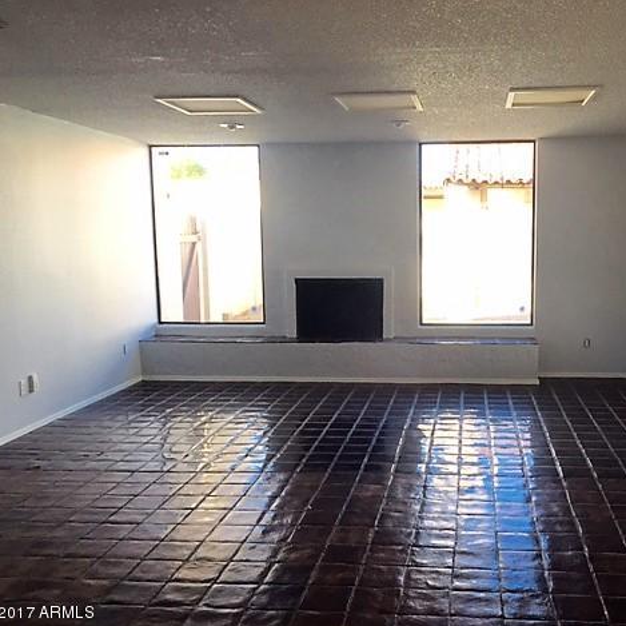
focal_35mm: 35
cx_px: 416
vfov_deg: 47.2
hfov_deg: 46.5
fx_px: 716
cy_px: 319
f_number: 2.2
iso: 50
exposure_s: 1/120
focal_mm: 4.15
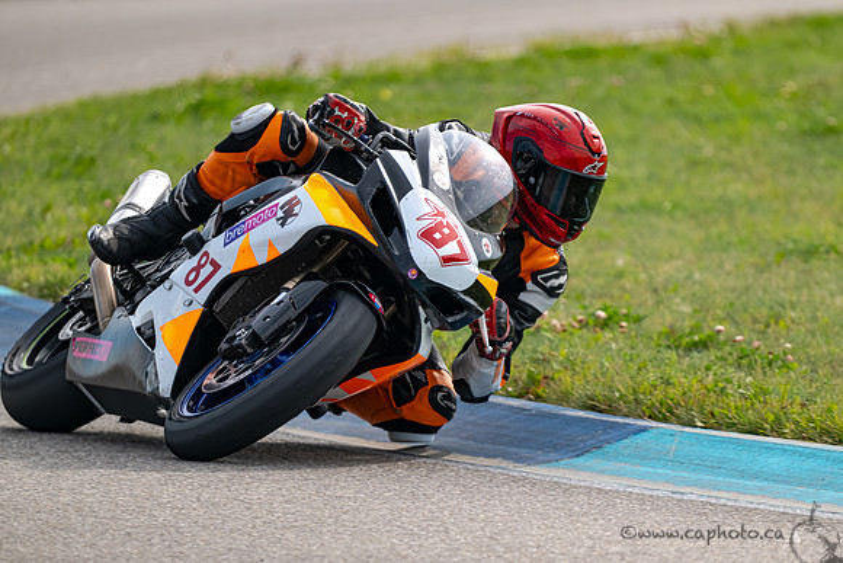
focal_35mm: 692
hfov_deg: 3.0
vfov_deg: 2.0
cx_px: 486
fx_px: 16204
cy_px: 325
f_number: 6.3
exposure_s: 1/1250
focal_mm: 600
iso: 360
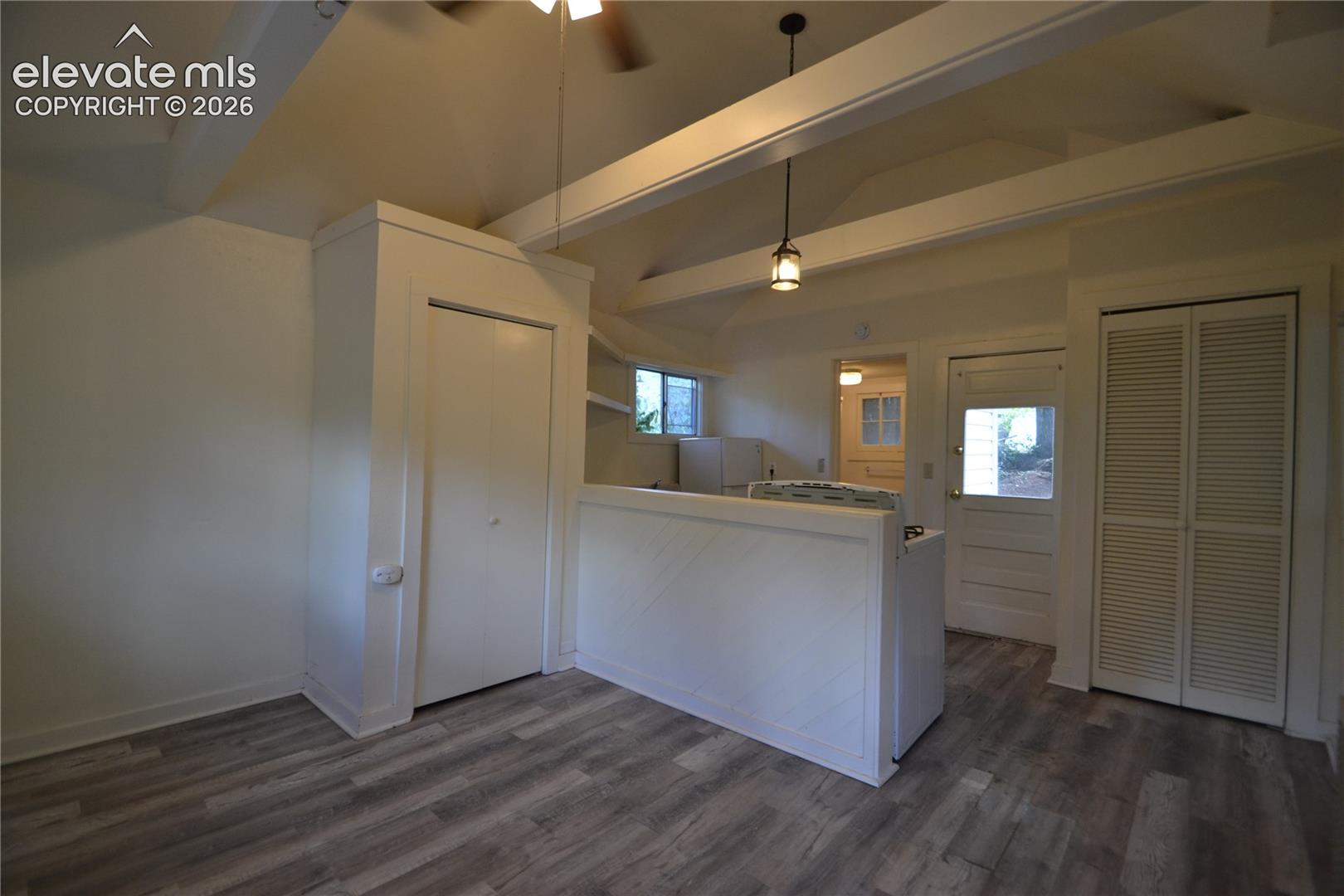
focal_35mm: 15
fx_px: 560
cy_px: 448
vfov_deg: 77.3
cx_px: 672
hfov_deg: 100.4
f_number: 3.5
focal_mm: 10
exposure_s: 1/60
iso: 400
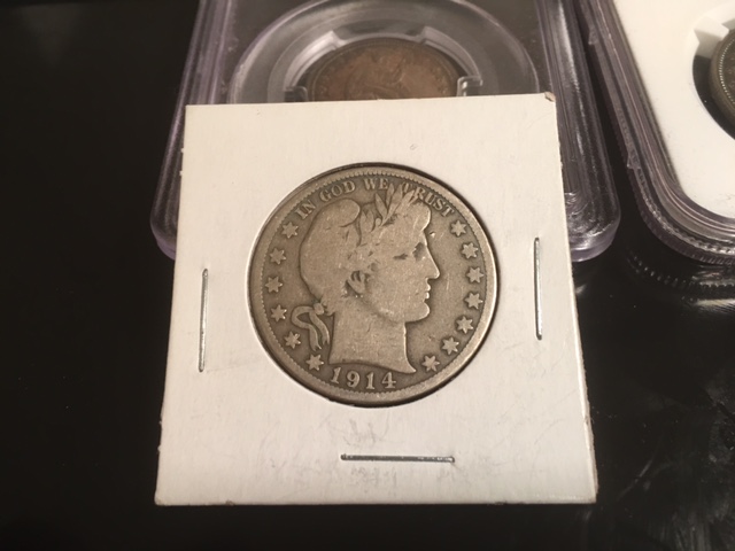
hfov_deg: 61.7
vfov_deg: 48.2
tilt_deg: -58.1
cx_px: 368
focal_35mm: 29
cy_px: 276
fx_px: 616
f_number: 2.2
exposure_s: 1/15
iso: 40
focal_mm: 4.15
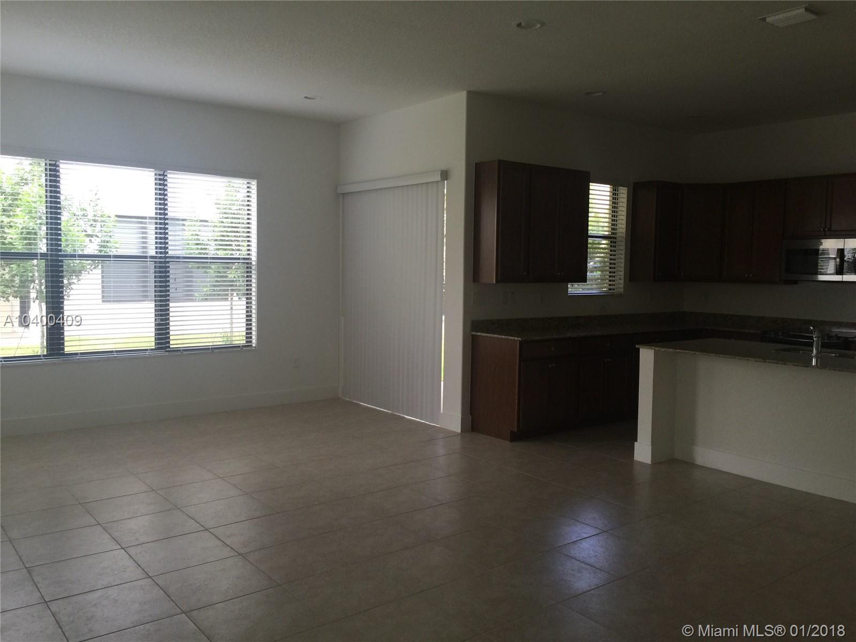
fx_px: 717
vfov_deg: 48.2
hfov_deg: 61.7
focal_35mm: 29
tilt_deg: -4.0
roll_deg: -1.0
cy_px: 321
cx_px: 428
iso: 40
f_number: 2.2
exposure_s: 1/30
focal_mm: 4.15
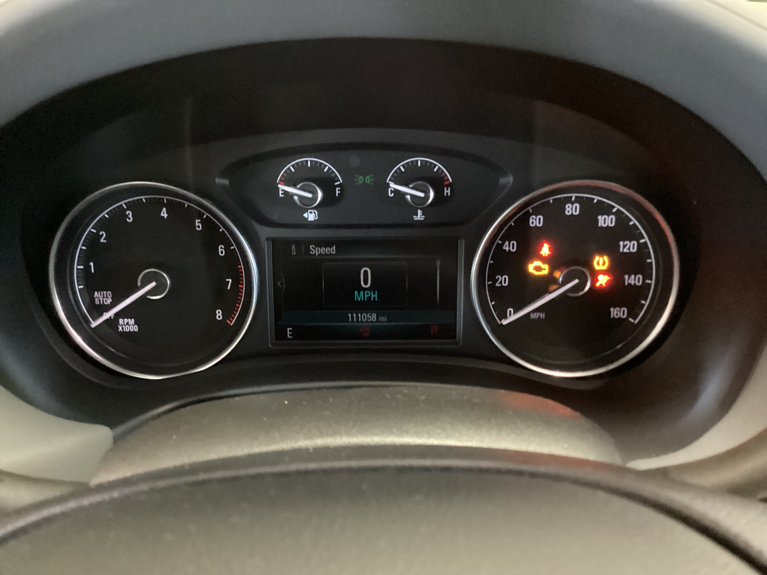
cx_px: 384
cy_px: 288
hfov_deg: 58.4
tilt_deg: -26.1
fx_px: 687
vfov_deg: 45.4
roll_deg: -1.0
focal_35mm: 31
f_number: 2.4
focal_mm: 3.3
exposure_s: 1/15
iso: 800
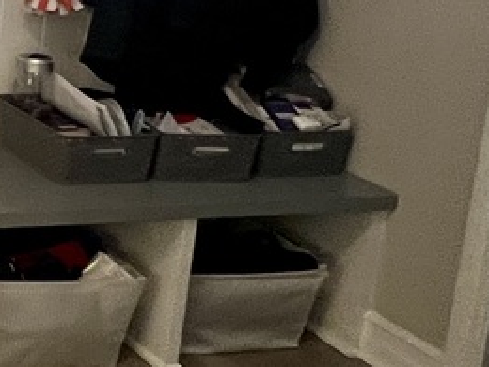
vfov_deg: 19.4
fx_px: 1017
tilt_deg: -9.5
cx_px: -288
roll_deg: -4.8
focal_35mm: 72
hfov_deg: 21.6
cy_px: -55
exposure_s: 1/60
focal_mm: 1.57
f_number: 1.8
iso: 320
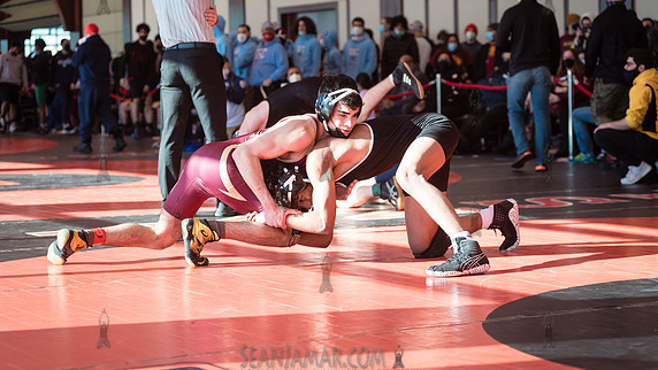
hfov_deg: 25.0
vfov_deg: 14.2
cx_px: 326
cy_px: 161
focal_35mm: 85
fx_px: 1483
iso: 400
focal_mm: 80
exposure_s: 1/400
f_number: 4
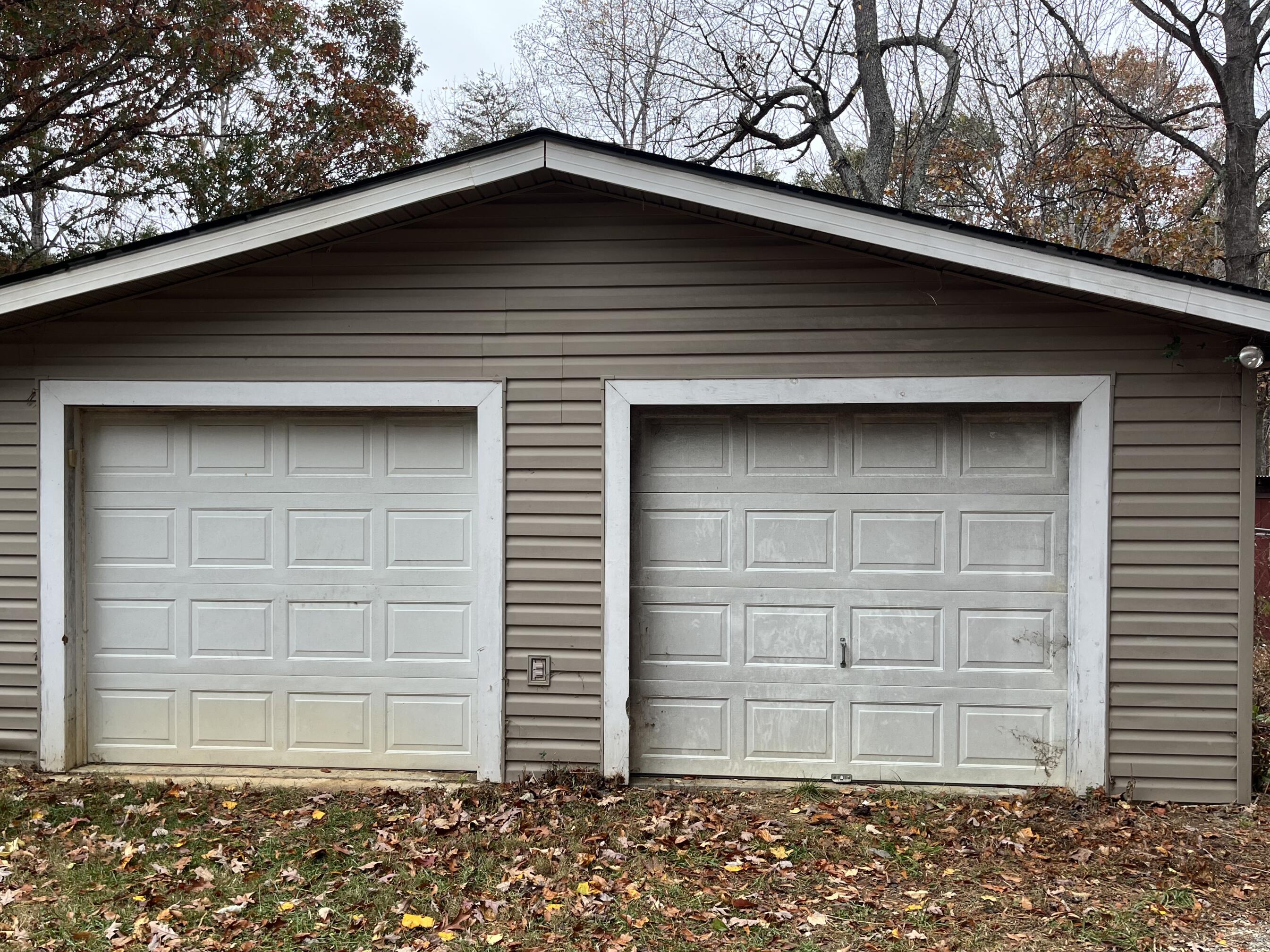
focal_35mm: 29
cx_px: 610
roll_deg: -0.3
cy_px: 505
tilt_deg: -0.7
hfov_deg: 61.6
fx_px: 1064
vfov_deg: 48.2
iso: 50
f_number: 1.6
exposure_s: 1/294
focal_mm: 5.1
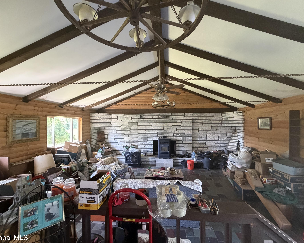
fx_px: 135
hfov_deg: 96.8
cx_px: 158
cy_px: 124
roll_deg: +0.3
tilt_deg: -1.0
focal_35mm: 15
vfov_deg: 84.0
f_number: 2.2
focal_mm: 2.22
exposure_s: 1/60
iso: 640
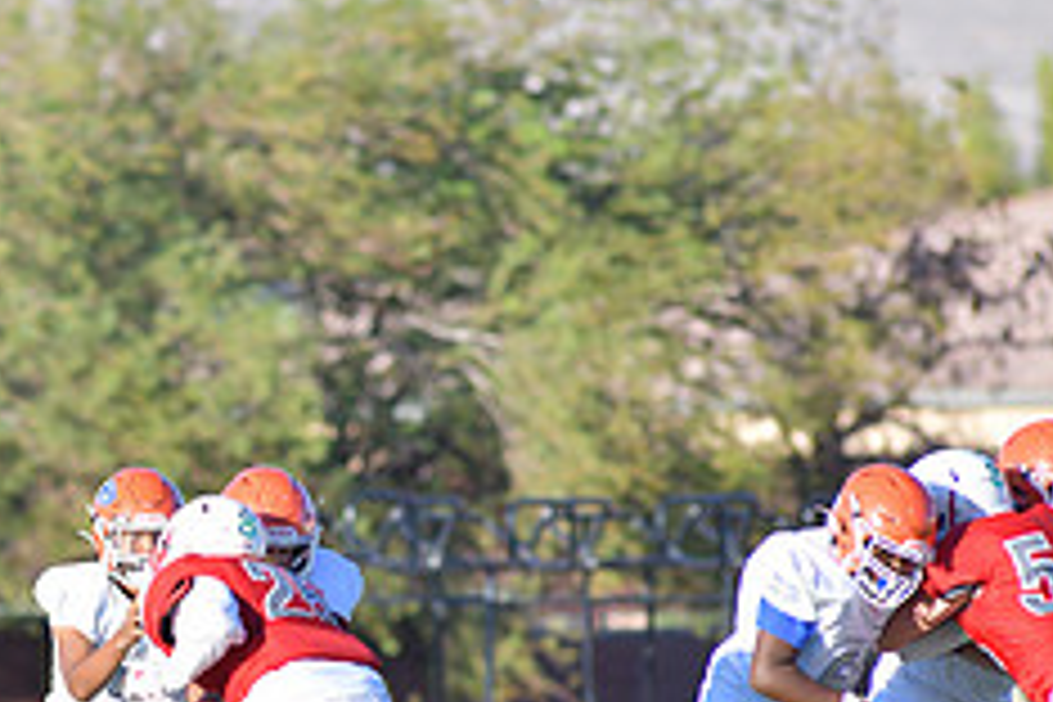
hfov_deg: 2.8
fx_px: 21760
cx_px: 81
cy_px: 547
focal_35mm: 744
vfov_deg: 1.8
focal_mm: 300
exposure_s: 1/3200
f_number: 5
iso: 720
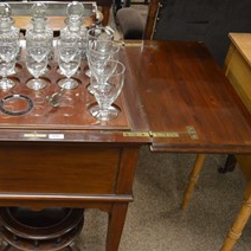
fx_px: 394
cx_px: 34
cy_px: 147
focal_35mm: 48
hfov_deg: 33.8
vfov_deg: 35.3
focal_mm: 20
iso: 500
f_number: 3.8
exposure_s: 1/15
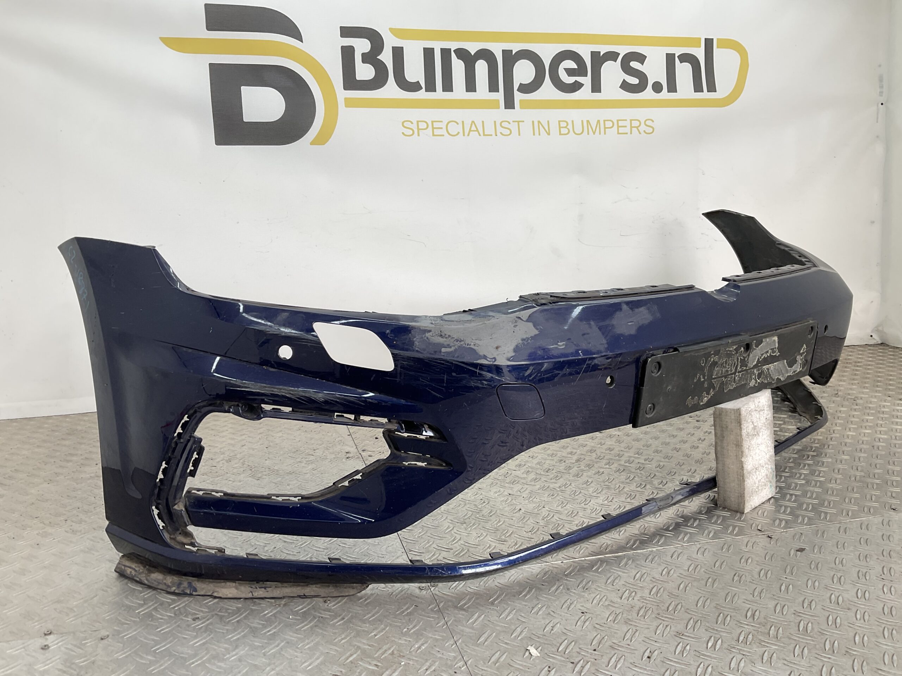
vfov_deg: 48.2
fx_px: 756
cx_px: 451
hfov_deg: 61.7
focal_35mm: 29
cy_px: 338
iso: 16
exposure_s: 1/165
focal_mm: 3
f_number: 1.8
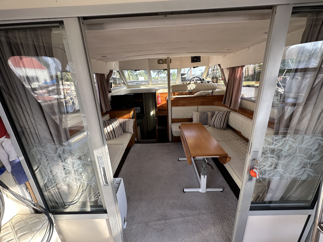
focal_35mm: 14
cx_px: 162
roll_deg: +0.7
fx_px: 131
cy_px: 121
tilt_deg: -17.9
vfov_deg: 85.7
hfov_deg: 102.1
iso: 40
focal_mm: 2.22
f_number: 2.2
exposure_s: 1/157
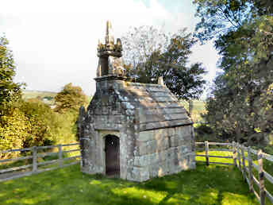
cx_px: 136
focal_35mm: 29
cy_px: 102
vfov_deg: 48.2
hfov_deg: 61.7
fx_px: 229
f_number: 3.5
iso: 160
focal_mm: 5
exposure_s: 1/200
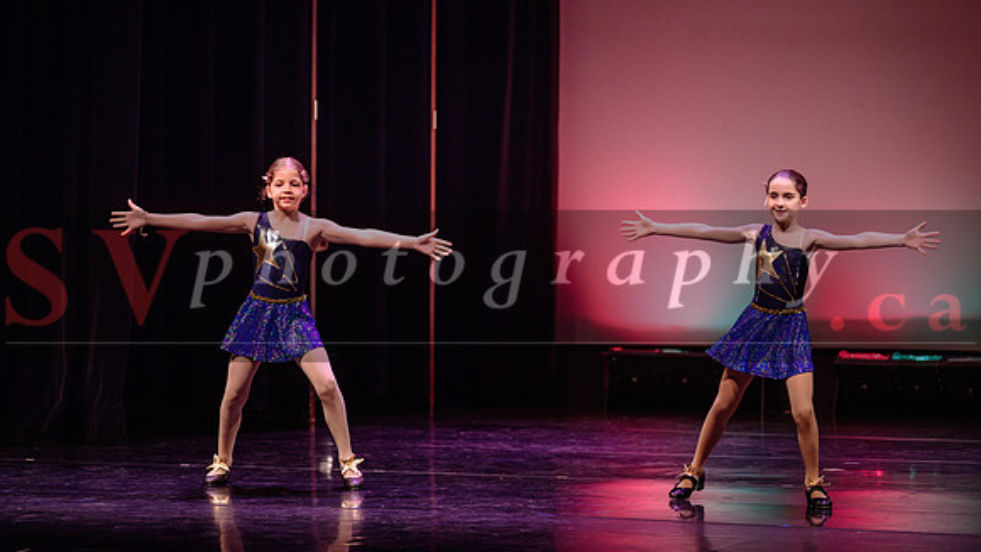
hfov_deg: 17.1
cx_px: 490
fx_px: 3269
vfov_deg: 9.6
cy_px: 225
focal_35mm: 126
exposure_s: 1/250
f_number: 2.8
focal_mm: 120
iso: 1600
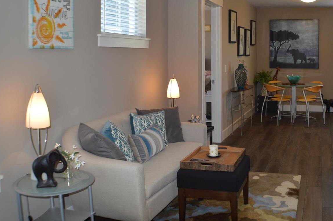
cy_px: 77
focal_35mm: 50
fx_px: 462
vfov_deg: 26.8
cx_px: 223
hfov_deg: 39.2
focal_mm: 24
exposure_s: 1/100
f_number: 4
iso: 400
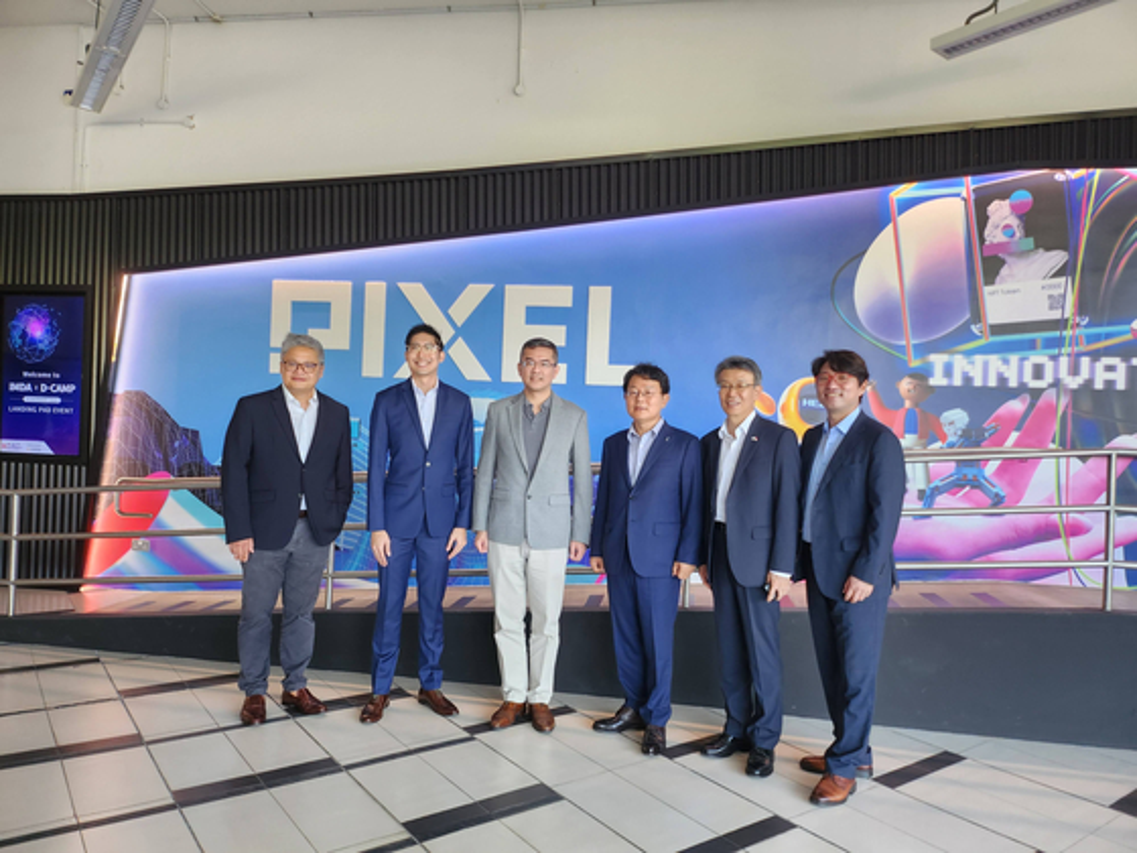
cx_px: 568
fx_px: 788
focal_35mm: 24
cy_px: 426
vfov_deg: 56.8
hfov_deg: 71.6
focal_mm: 5
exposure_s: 1/120
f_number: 1.8
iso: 160
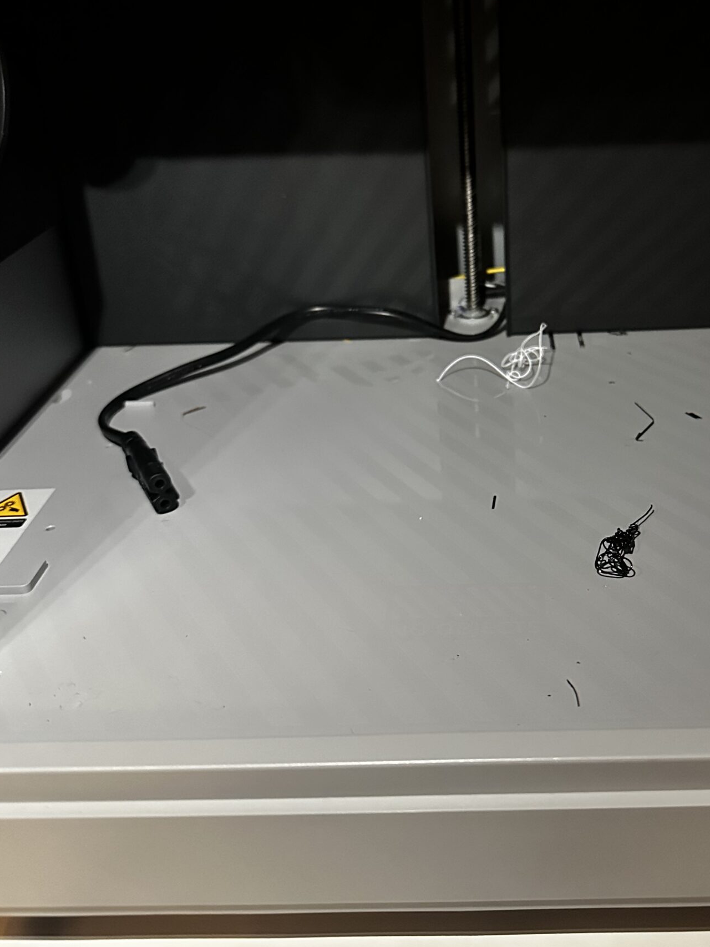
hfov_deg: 39.2
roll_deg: +2.0
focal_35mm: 36
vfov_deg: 51.1
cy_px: 394
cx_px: 474
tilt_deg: -23.1
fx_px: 985
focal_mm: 6.86
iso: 1000
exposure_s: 1/38
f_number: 1.78
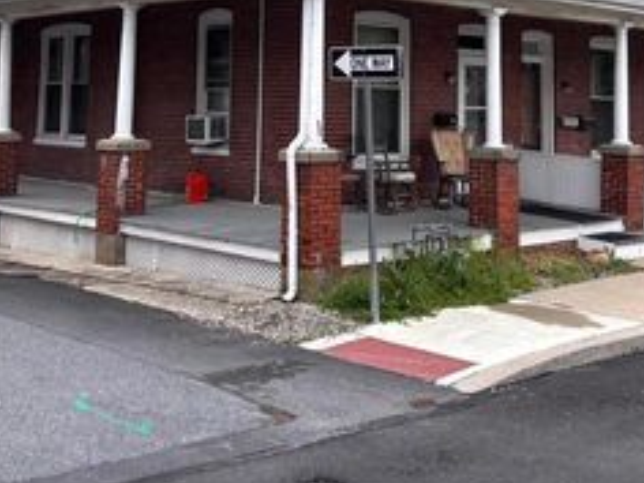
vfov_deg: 25.3
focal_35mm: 55
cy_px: 7
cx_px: 344
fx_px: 1023
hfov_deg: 34.9
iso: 50
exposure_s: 1/2105
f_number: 1.6
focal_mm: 5.96
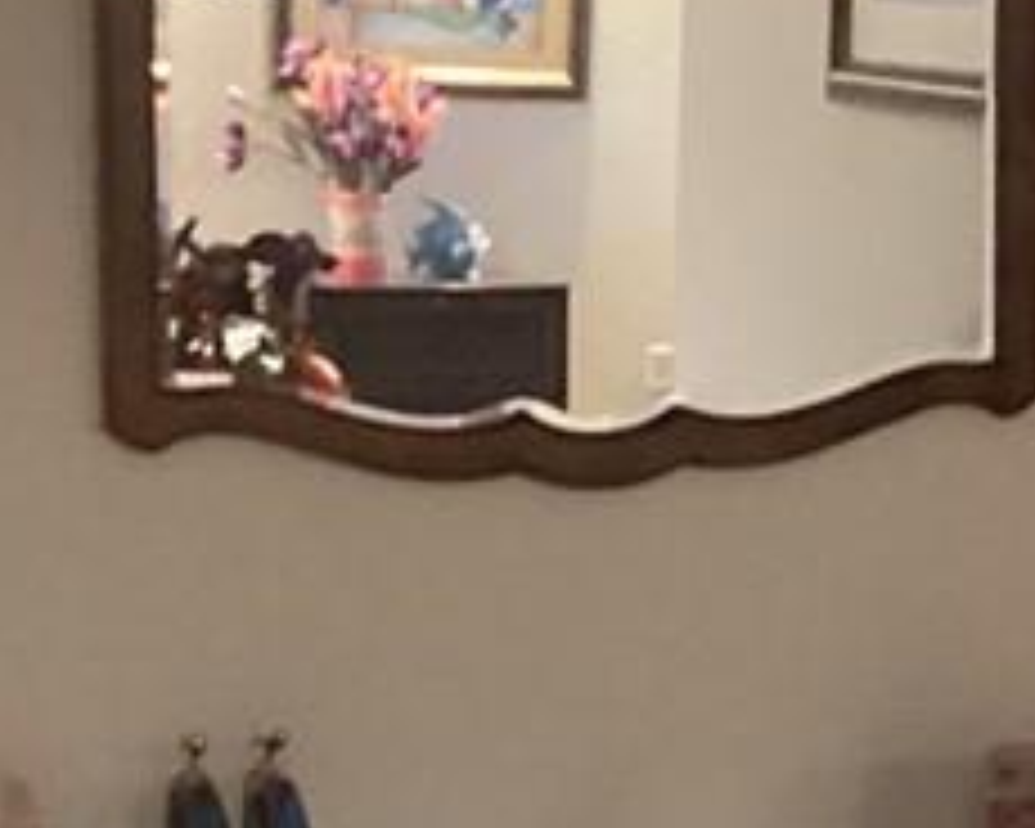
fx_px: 4135
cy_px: 374
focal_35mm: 135
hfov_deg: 13.7
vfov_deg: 11.4
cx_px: 1395
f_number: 2.4
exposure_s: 1/20
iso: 640
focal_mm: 3.3
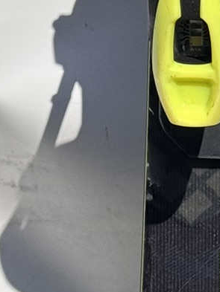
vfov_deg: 7.9
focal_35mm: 250
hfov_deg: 5.7
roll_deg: -2.1
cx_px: 524
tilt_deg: -17.6
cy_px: 220
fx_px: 2117
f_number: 1.78
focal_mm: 6.76
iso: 64
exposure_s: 1/4608
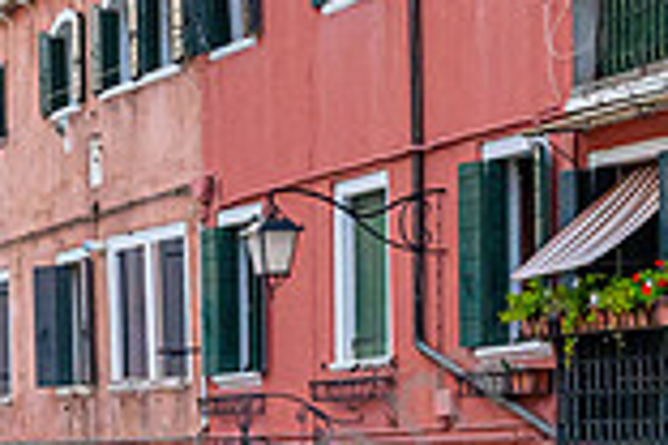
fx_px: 2486
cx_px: -98
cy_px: 747
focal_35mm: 134
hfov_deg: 14.9
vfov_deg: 9.8
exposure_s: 1/250
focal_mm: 24
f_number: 8
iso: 1600
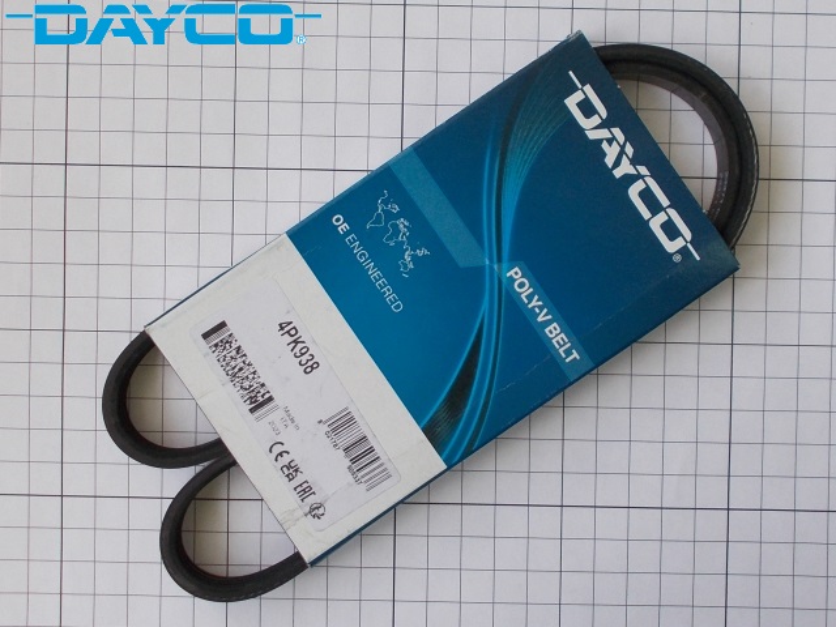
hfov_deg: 67.3
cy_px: 314
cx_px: 418
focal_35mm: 26
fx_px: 628
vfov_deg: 53.1
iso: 80
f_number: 3.2
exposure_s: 1/100
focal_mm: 4.6
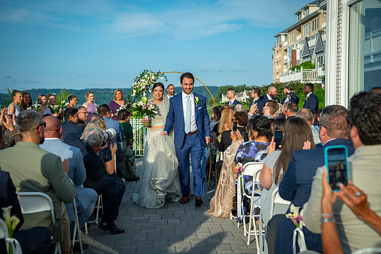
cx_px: 189
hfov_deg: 36.9
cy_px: 122
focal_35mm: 54
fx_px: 572
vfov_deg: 25.1
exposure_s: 1/3200
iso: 400
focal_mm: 50
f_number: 4
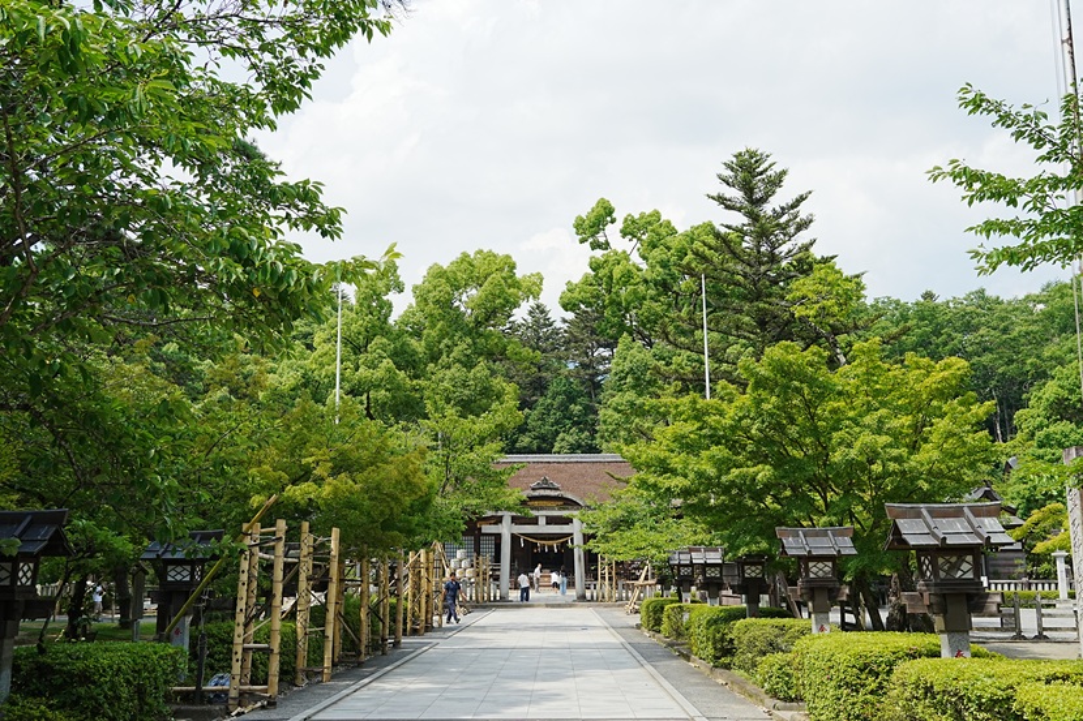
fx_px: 1143
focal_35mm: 38
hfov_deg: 50.7
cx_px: 542
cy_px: 360
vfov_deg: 35.0
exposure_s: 1/1000
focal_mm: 38
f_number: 8
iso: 400
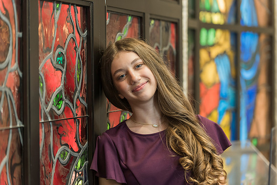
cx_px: 138
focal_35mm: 116
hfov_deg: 17.6
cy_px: 92
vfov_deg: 11.8
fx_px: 893
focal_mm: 116
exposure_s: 1/100
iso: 1000
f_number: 3.5
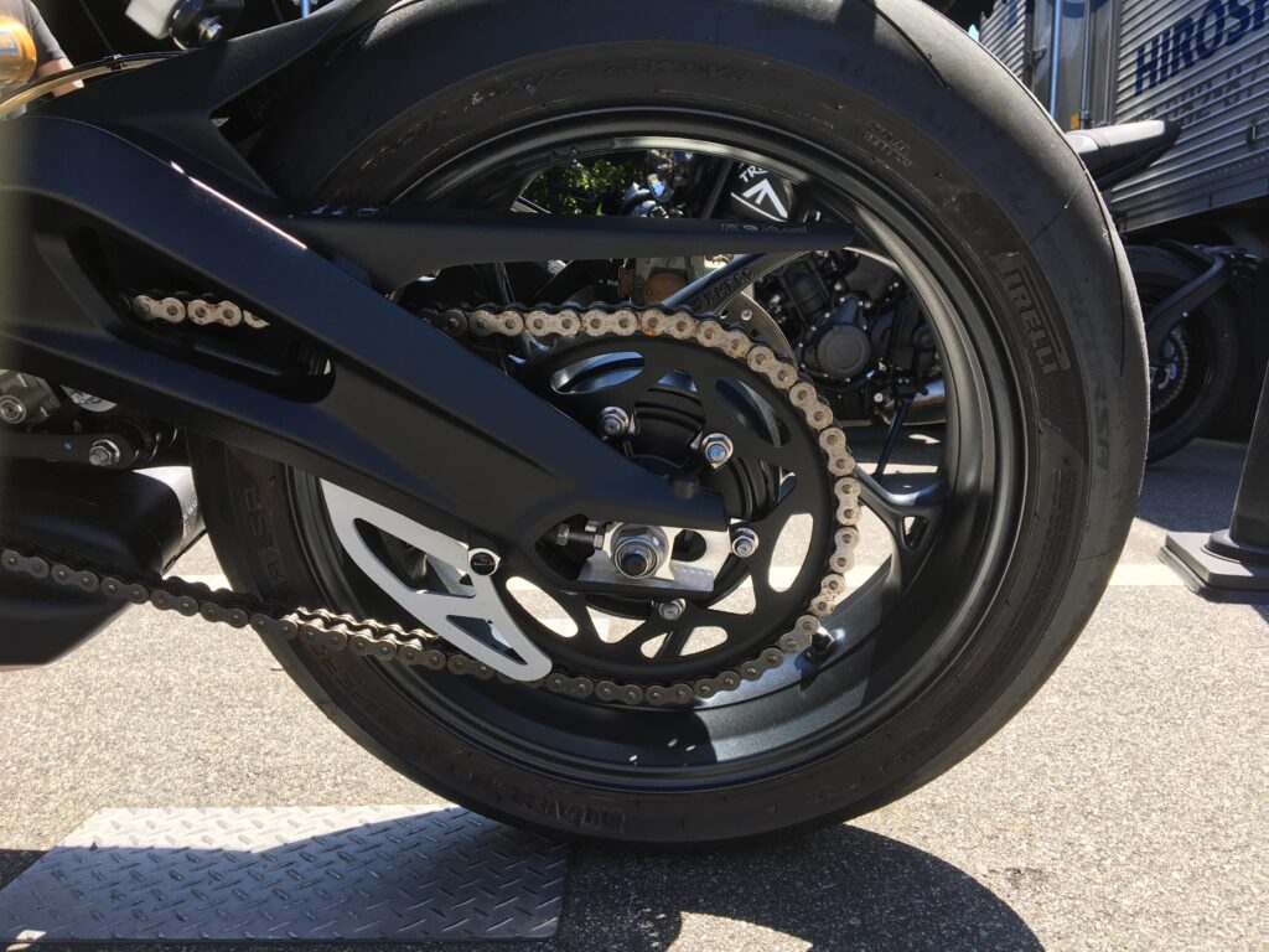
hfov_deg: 61.7
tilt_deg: -7.3
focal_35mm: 29
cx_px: 634
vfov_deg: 48.2
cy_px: 476
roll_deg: +2.8
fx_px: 1063
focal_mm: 4.15
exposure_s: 1/373
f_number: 2.2
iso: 25
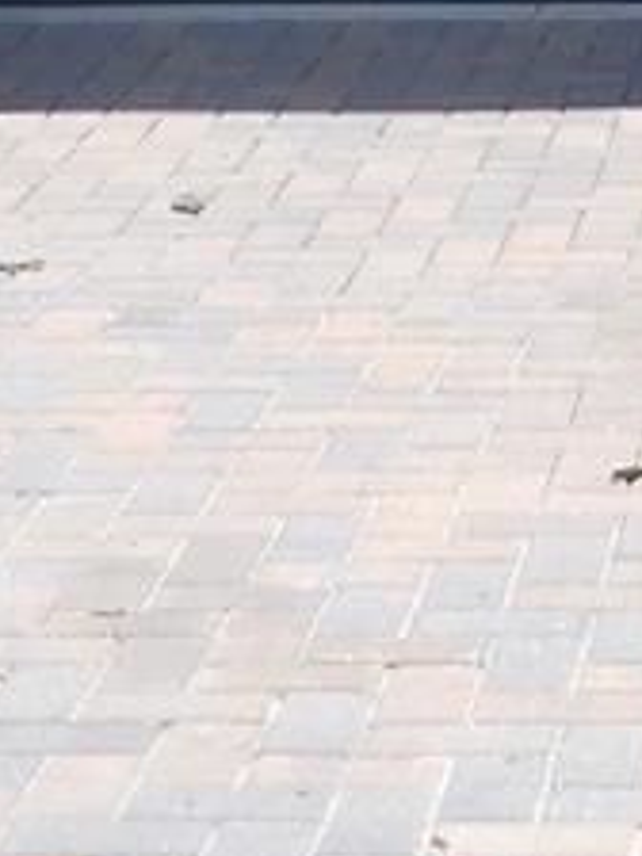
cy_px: -1013
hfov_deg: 8.2
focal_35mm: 177
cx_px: 1062
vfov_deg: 10.1
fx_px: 4377
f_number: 3.6
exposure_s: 1/713
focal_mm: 5.9
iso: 100
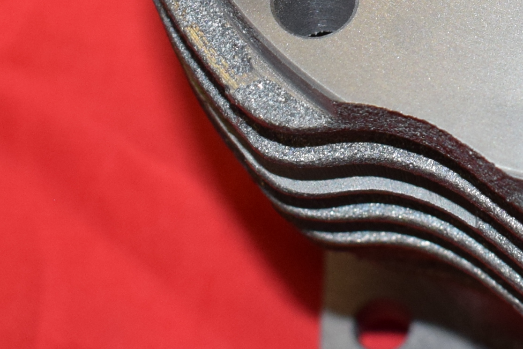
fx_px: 2107
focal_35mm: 145
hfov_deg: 13.7
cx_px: 632
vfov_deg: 9.1
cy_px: -241
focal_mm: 24
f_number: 5.6
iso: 800
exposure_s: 1/125
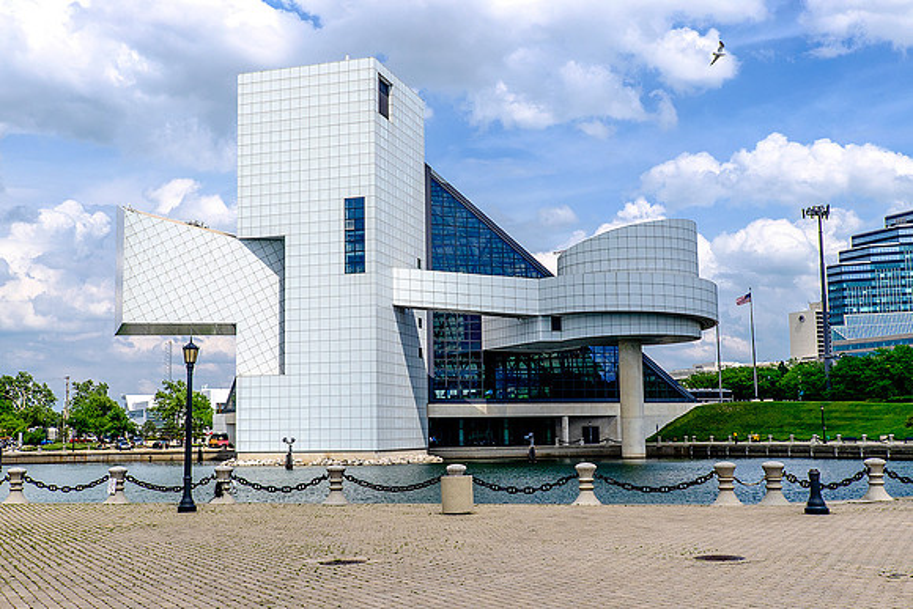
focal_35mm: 40
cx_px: 456
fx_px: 1015
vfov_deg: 33.4
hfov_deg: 48.4
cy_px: 304
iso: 400
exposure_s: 1/1800
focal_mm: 26.5
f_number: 7.1
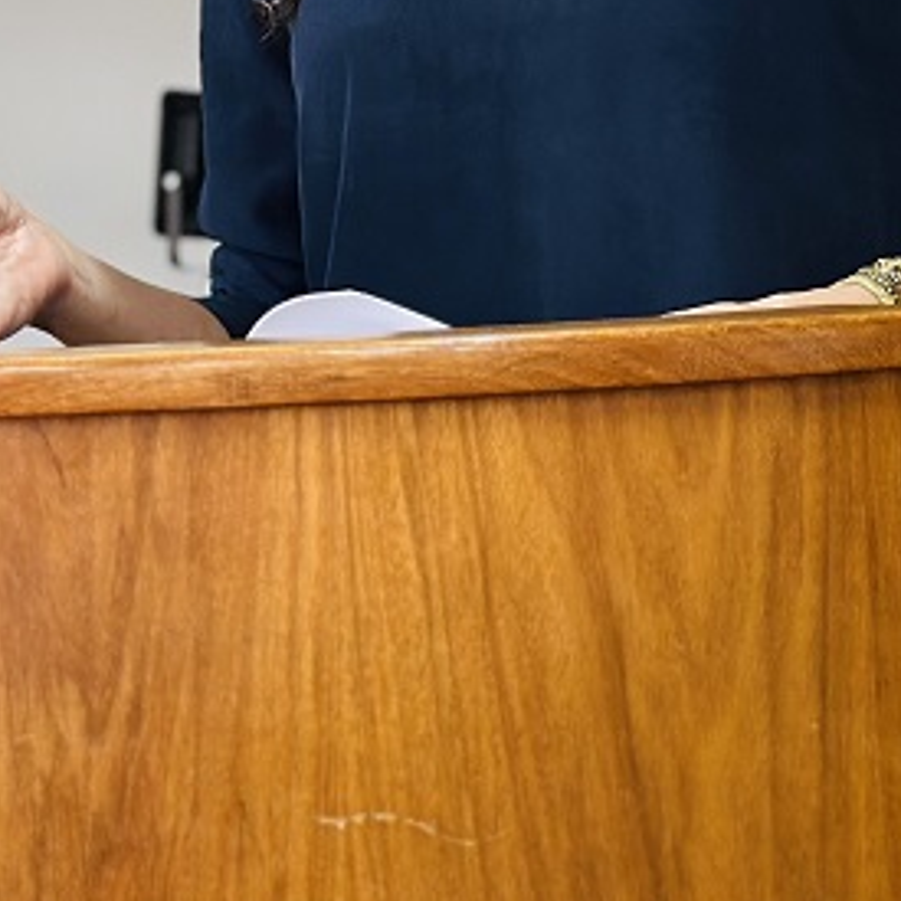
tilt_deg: +5.0
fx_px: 4535
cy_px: -292
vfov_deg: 11.1
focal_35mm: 154
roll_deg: +0.9
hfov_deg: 11.3
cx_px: 505
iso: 160
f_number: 1.78
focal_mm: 6.86
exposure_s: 1/60
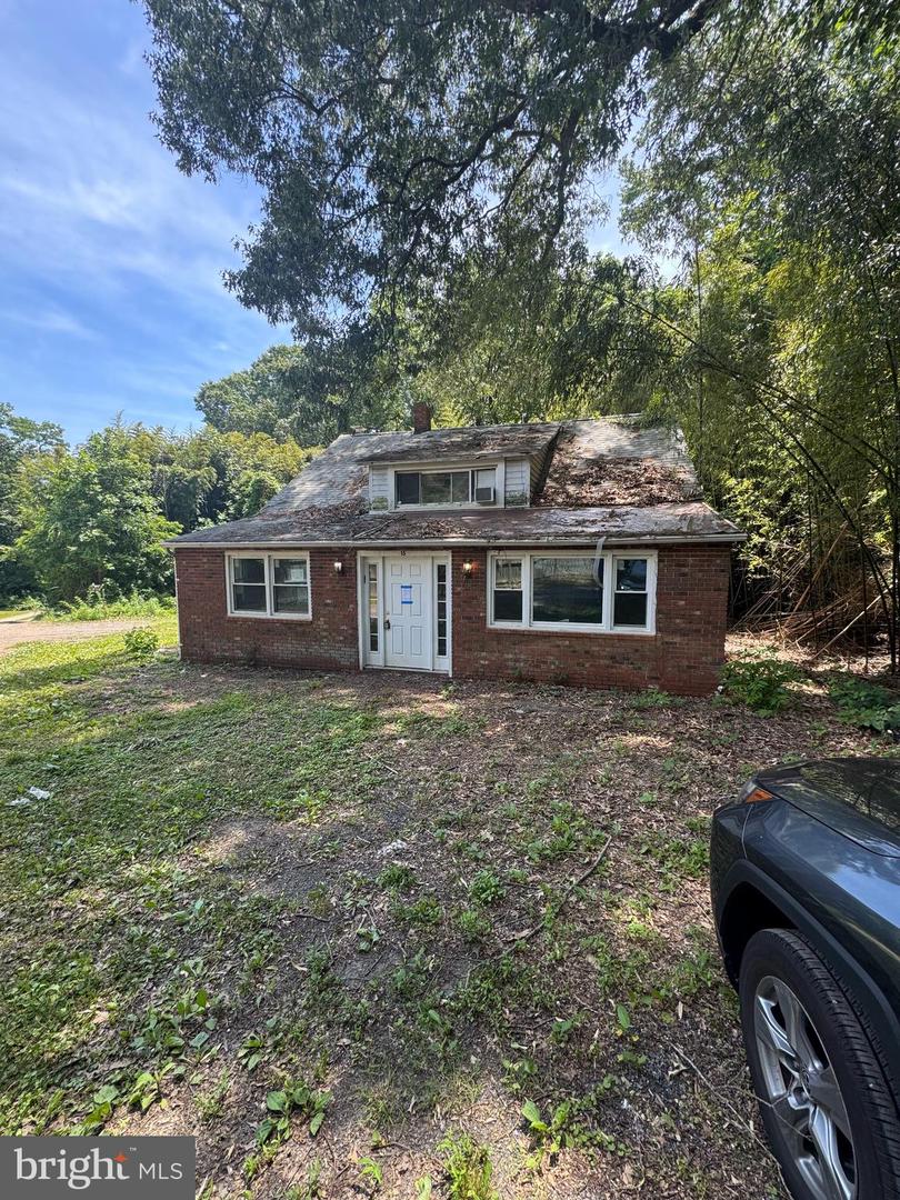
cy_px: 600
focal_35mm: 14
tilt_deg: -5.9
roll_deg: -1.8
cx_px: 450
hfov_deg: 85.7
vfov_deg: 102.1
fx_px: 485
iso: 40
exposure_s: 1/156
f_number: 2.2
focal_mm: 2.22
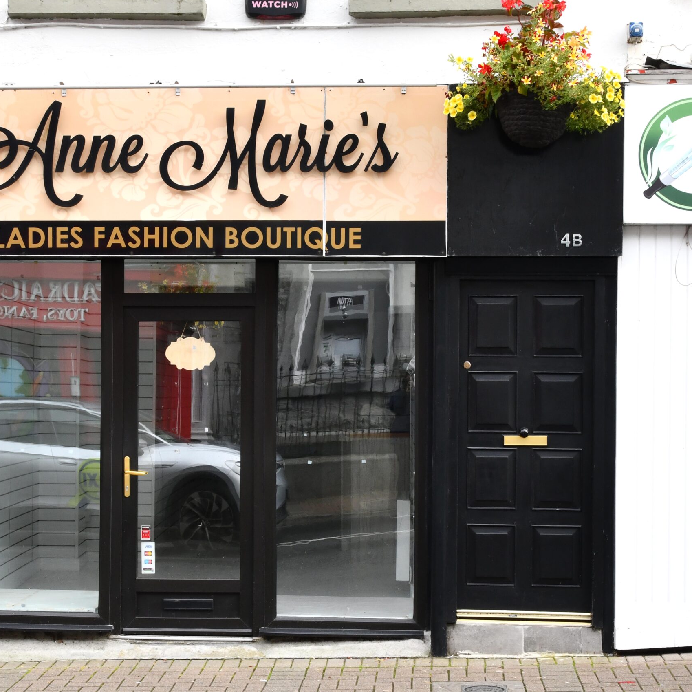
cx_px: 298
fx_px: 927
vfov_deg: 40.9
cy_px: 345
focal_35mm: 41
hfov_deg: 40.8
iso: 500
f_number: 13
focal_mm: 32
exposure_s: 1/80
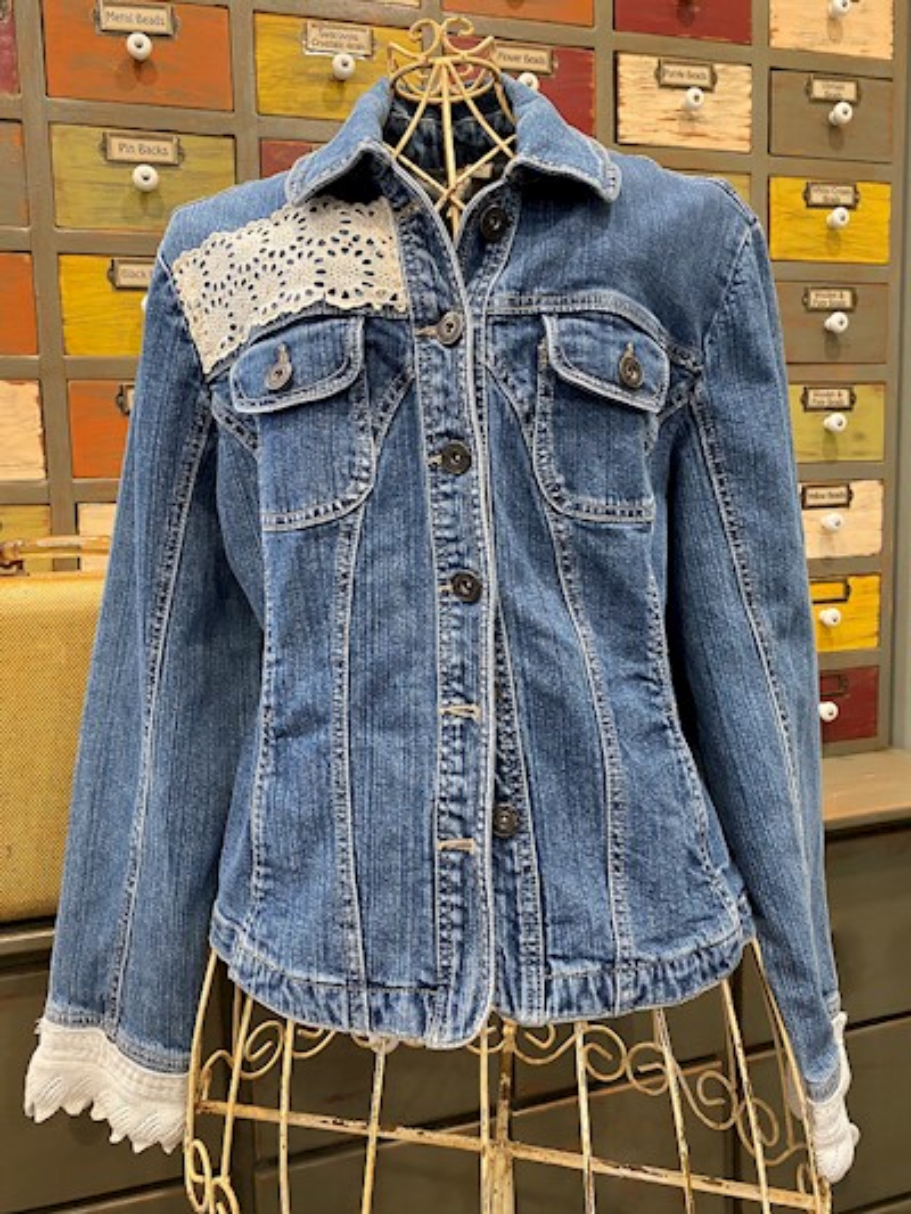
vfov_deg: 67.3
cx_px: 456
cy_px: 607
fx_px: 912
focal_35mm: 26
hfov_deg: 53.1
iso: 320
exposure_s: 1/60
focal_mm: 4.2
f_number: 1.8
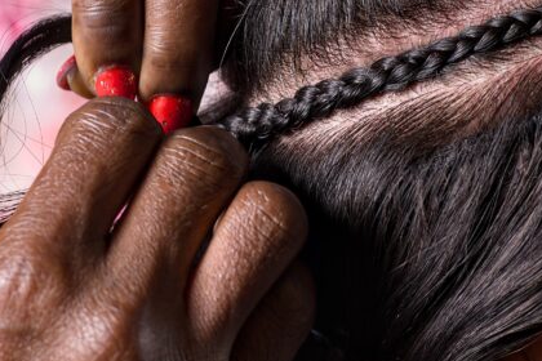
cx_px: 217
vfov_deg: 11.2
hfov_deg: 16.8
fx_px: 1837
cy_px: 110
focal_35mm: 122
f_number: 5
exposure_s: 1/80
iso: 50
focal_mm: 50
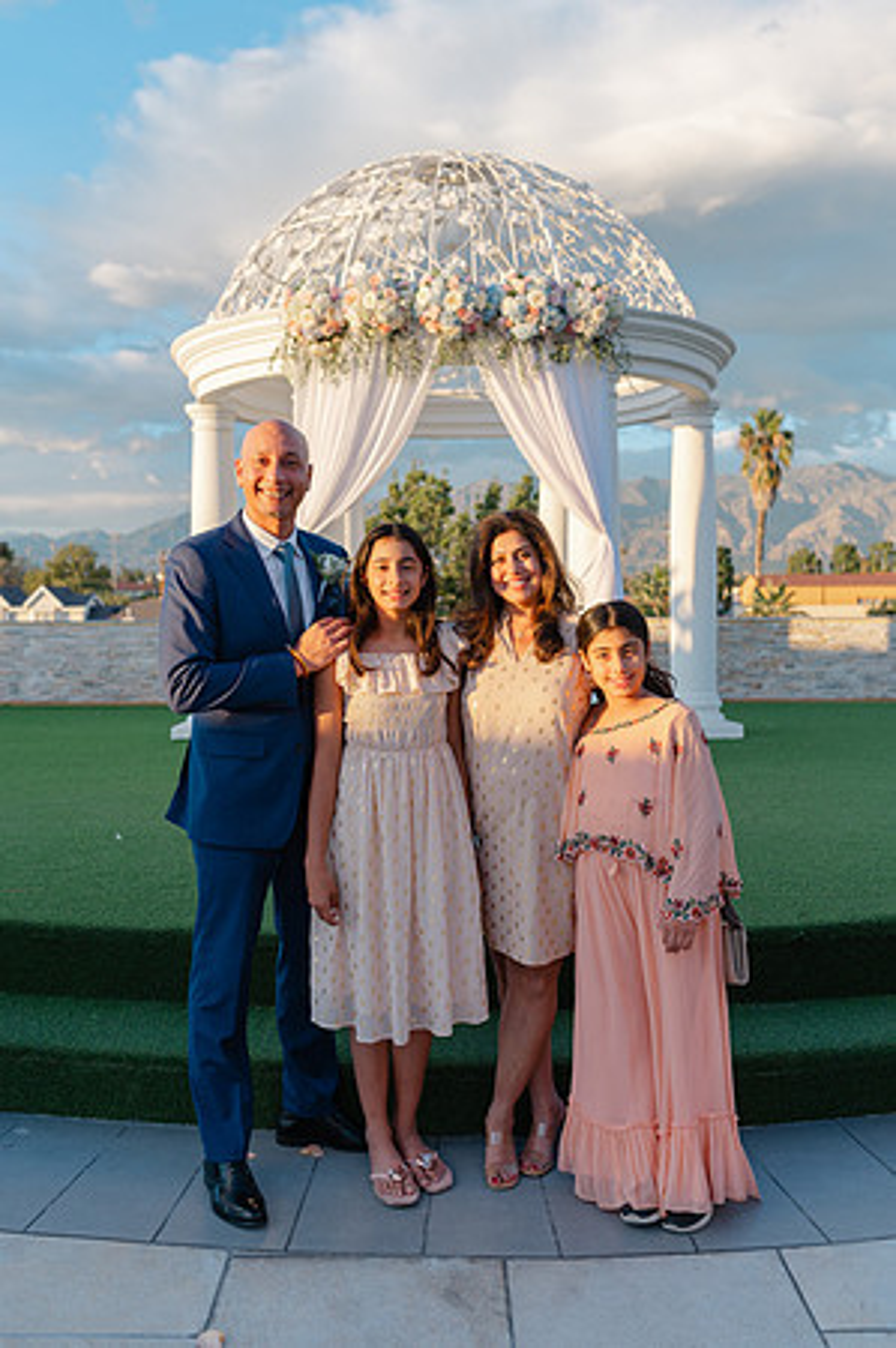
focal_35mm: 35
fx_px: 1310
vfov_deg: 54.5
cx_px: 448
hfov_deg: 37.8
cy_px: 674
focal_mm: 35
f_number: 4
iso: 100
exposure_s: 1/500
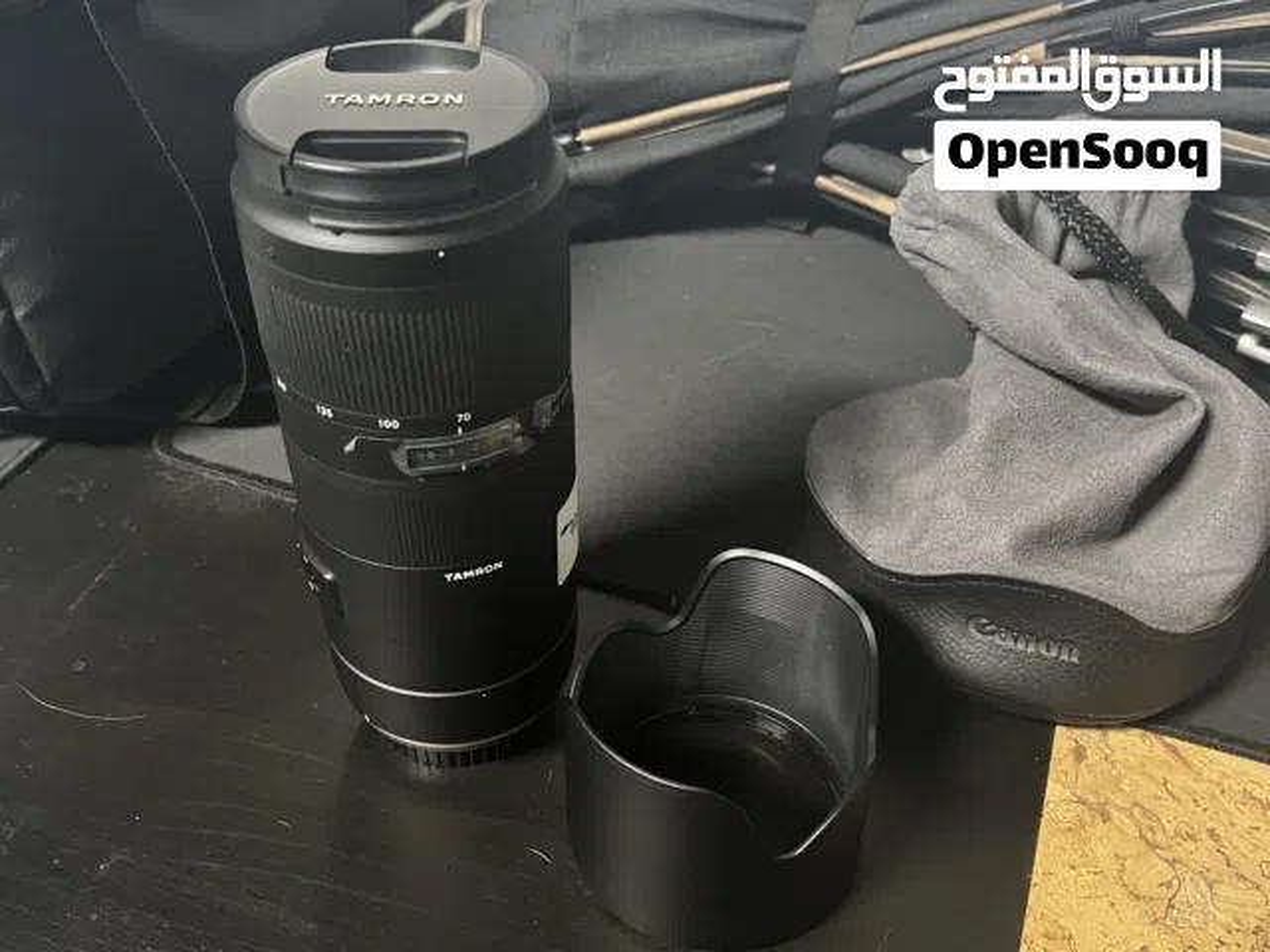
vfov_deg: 53.1
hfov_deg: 67.3
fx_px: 954
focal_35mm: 26
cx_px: 635
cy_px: 476
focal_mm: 5.7
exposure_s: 1/33
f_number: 1.5
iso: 500
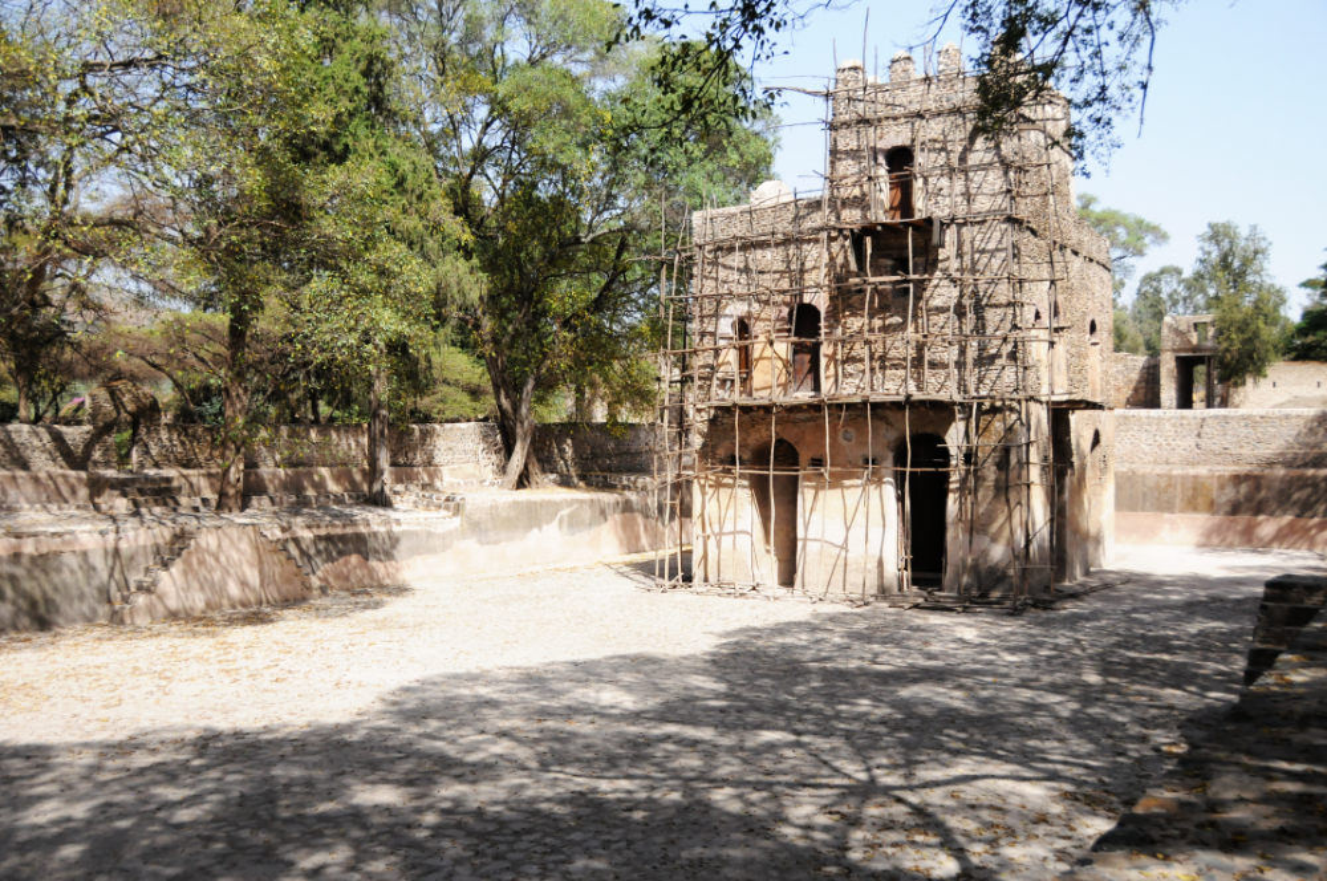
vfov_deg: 39.9
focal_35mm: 33
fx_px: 1215
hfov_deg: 57.3
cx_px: 664
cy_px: 440
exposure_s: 1/4000
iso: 800
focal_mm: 22
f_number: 5
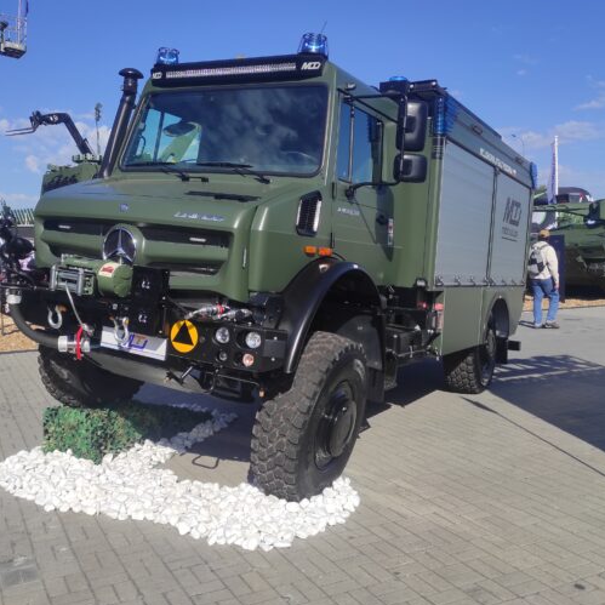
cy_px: 281
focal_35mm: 34
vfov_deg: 48.4
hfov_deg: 48.2
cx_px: 250
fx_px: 672
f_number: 1.89
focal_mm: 5.43
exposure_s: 1/2990
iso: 100
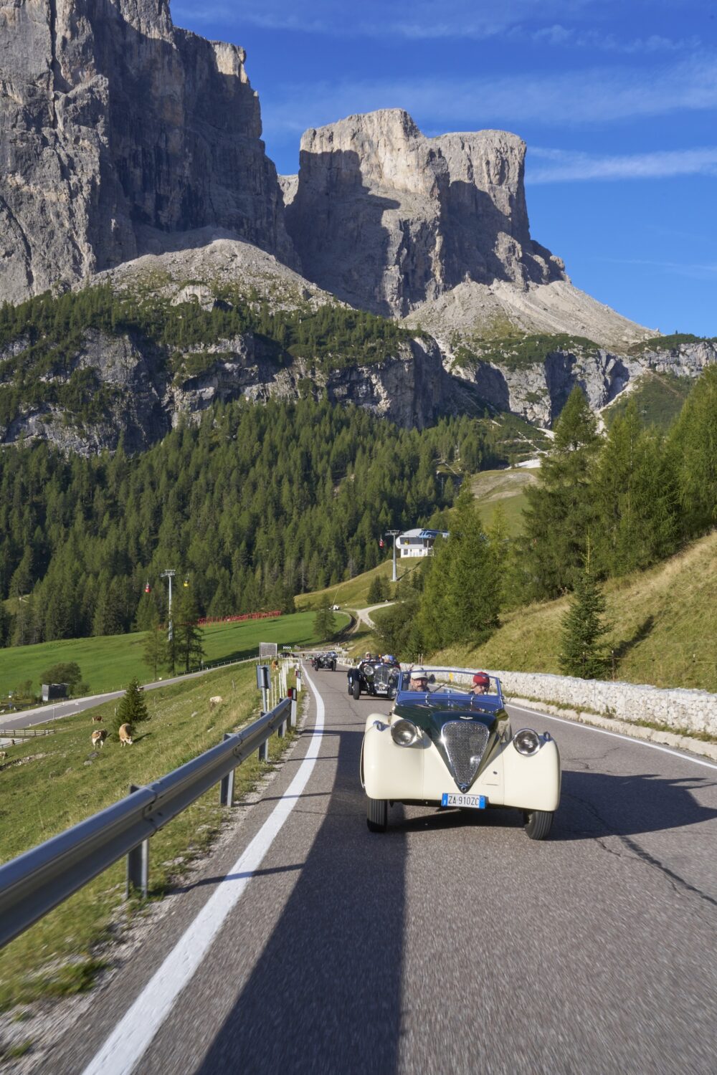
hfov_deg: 38.9
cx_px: 358
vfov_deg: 55.8
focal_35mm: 34
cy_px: 538
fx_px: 1016
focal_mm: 34
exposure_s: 1/100
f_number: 22
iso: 400
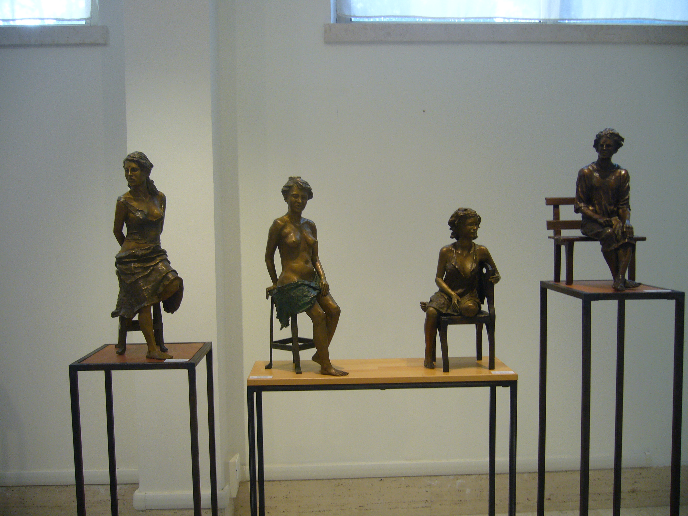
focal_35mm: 35
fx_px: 696
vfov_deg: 40.7
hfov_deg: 52.6
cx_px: 344
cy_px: 258
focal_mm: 5.8
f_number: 2.8
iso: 100
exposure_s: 1/30
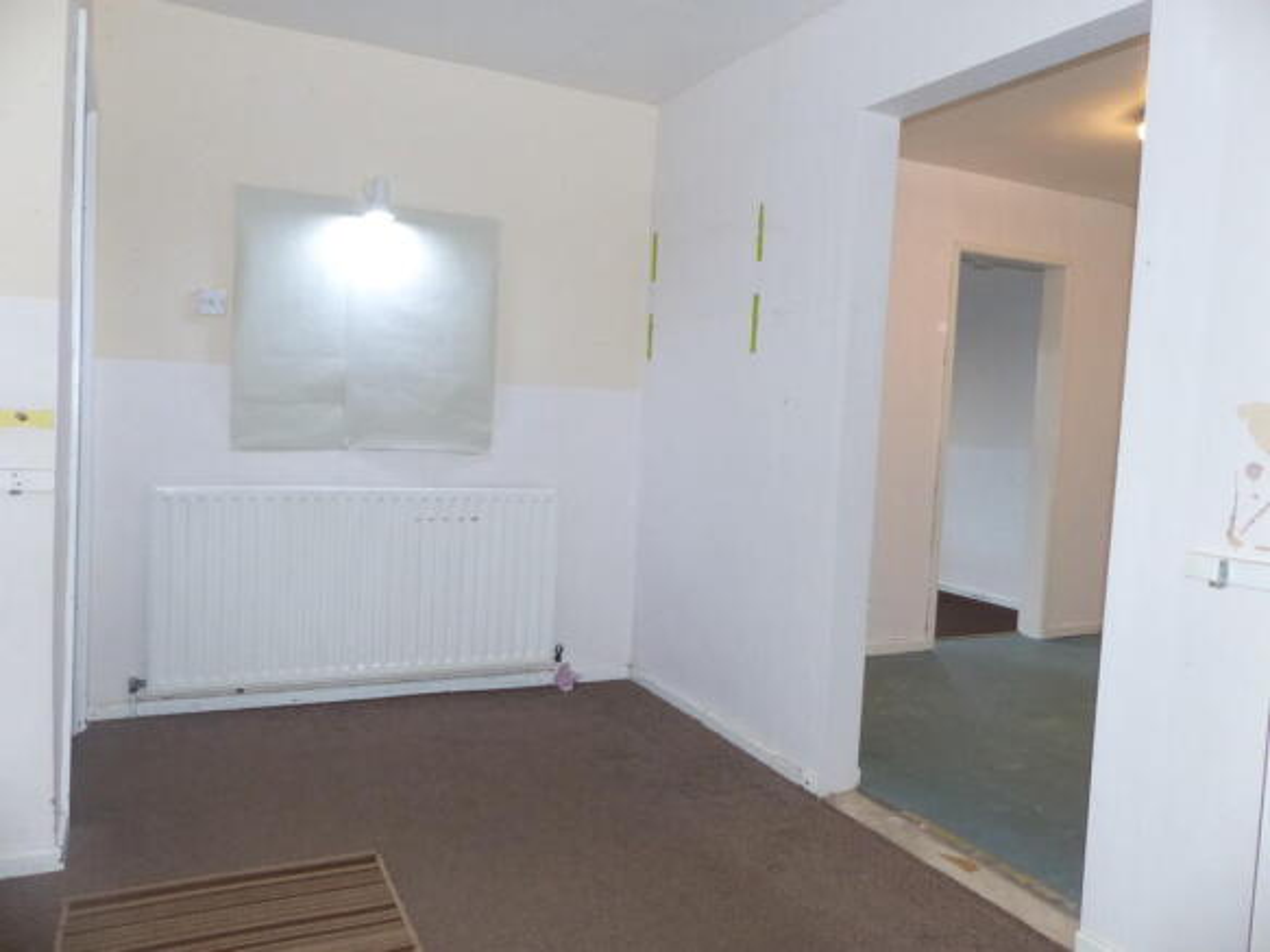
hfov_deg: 69.4
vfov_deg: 54.9
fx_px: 917
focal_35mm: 25
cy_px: 476
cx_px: 635
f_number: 2.8
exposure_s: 1/50
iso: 400
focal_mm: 4.5
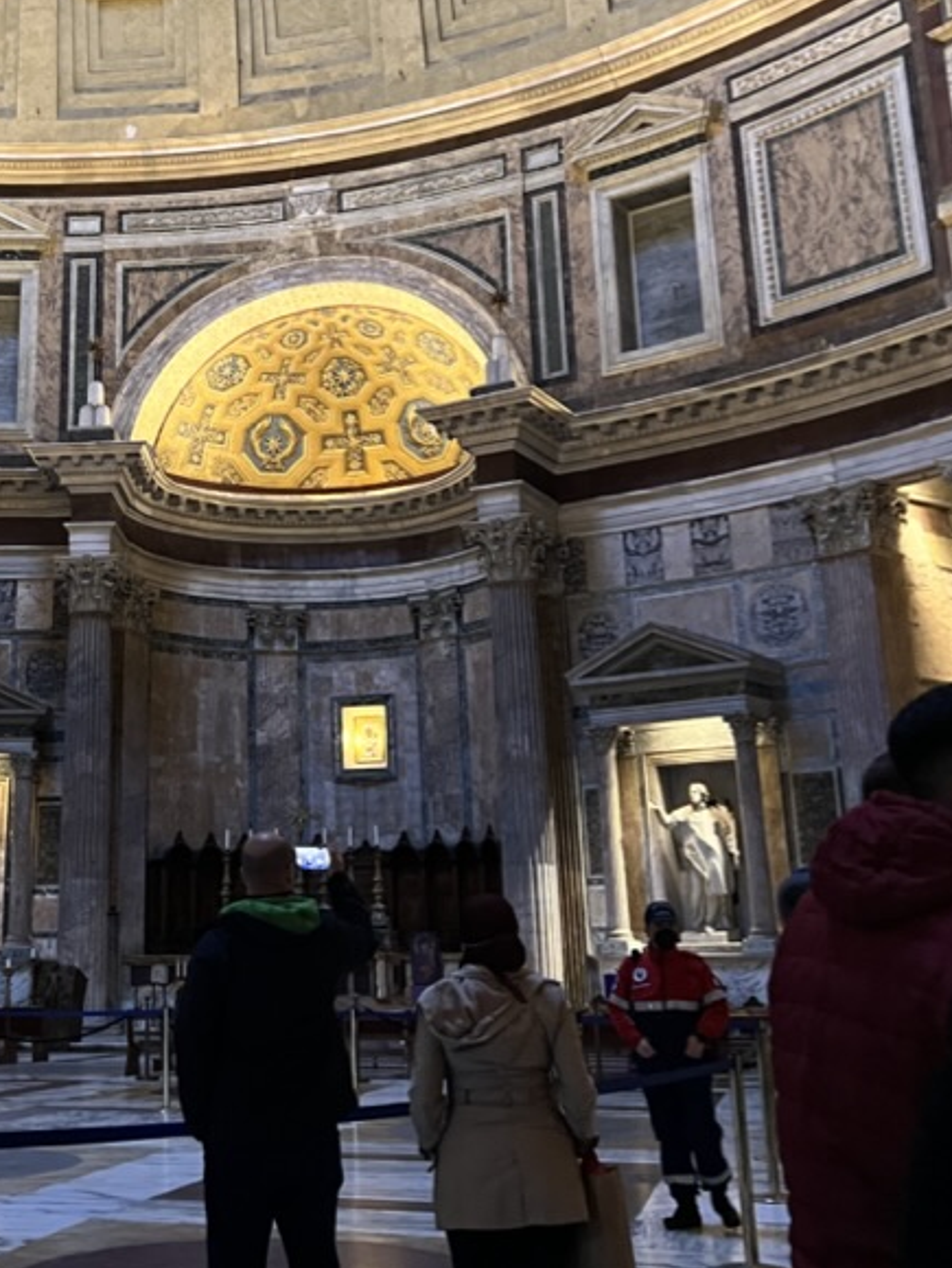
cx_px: 233
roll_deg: +1.7
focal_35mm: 46
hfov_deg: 31.0
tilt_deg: +17.4
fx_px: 1685
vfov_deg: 40.6
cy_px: 405
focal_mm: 5.7
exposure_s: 1/33
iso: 500
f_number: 1.5
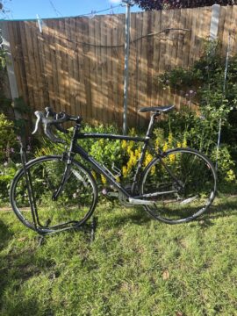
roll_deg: -0.2
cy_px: 158
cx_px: 118
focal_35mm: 26
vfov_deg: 67.3
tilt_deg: -20.3
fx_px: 237
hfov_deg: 53.1
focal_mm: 5.96
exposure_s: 1/559
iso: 50
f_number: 1.6
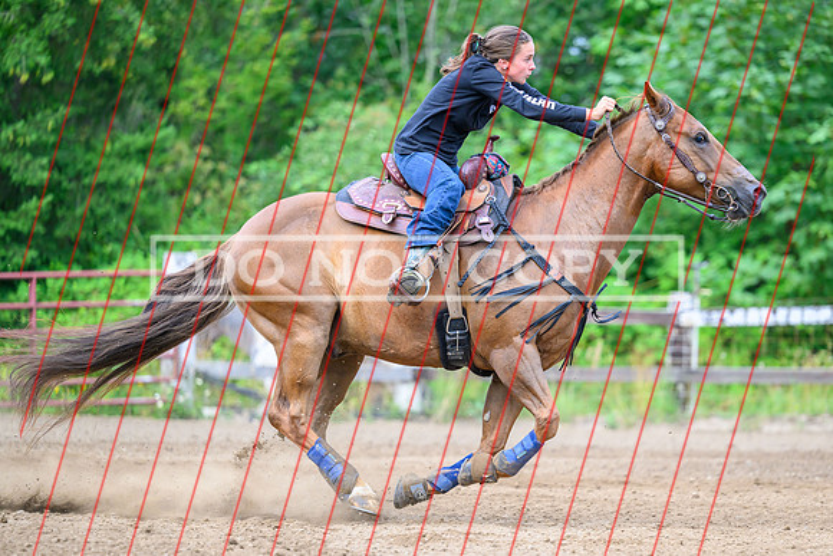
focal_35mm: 170
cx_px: 458
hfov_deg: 12.1
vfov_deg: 8.1
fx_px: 3923
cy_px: 310
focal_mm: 150
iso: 1400
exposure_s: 1/1600
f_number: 2.8
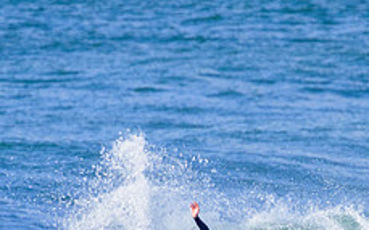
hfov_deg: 1.0
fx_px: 20751
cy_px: 300
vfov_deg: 0.6
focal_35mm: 2064
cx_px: 234
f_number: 11
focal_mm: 800
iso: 1600
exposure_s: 1/2000
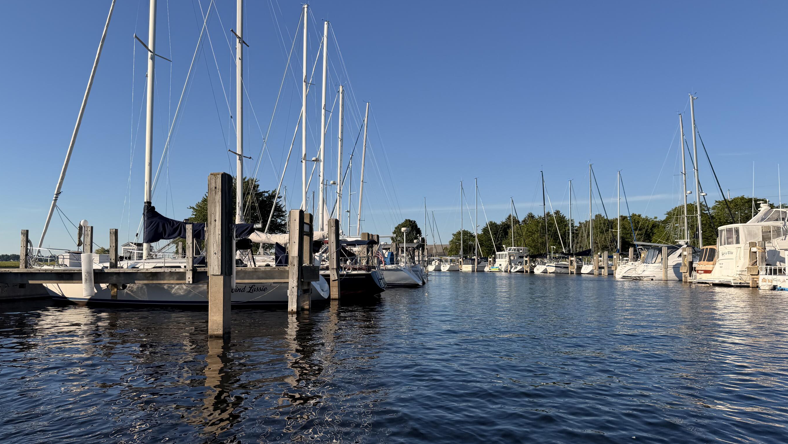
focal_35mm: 29
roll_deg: +0.0
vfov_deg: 40.2
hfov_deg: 66.0
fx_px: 606
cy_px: 238
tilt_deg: +1.3
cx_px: 370
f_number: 1.78
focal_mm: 6.76
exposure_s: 1/6711
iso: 80
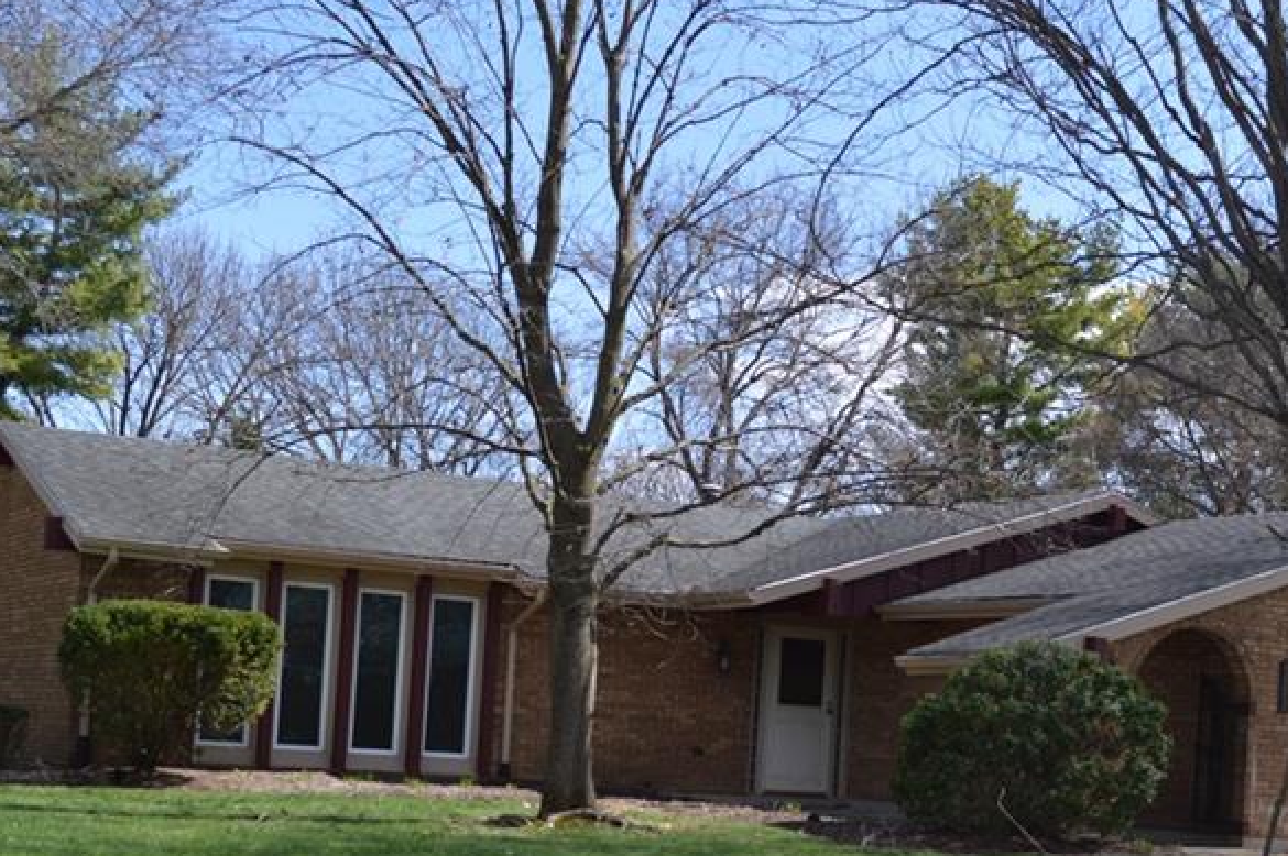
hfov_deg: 31.5
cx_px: 907
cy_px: 649
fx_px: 2252
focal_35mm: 63
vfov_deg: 21.3
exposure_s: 1/160
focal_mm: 24
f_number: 6.3
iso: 100
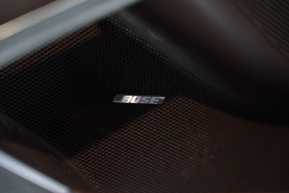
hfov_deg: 28.8
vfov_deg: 19.5
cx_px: 144
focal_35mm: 70
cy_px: 96
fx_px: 562
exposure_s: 1/80
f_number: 2.8
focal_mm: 70
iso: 2500
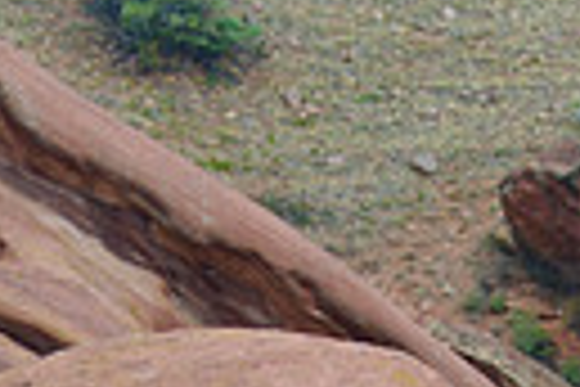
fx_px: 7588
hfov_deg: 4.4
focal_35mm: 471
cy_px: 1130
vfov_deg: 2.9
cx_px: 553
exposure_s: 1/200
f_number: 4.8
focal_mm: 52
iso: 100
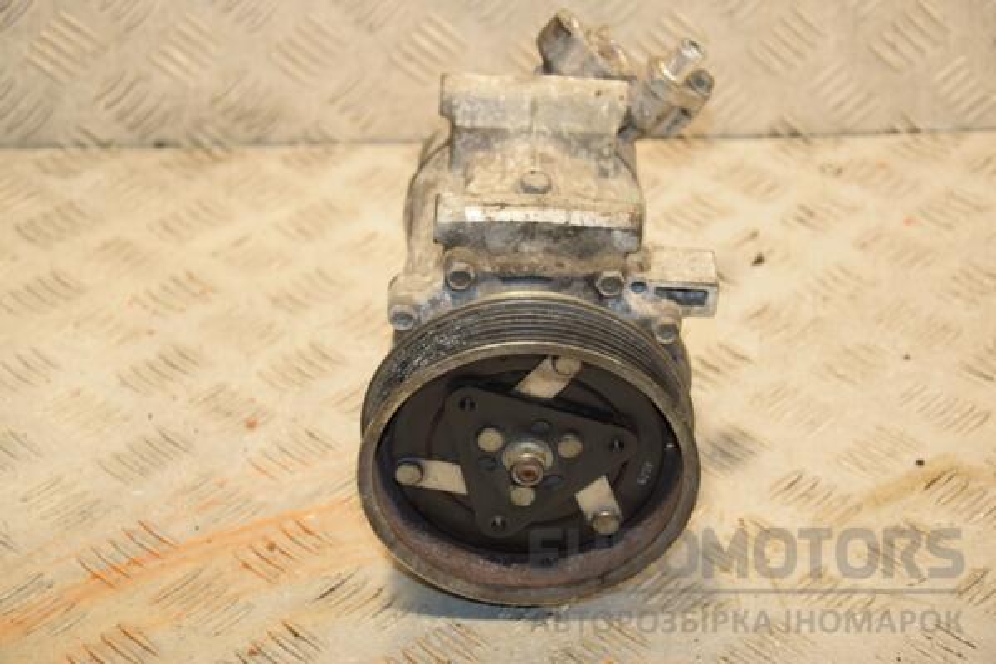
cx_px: 498
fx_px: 2158
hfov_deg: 26.0
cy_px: 332
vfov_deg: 17.5
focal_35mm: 78
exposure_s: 1/200
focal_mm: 52
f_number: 5
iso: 800
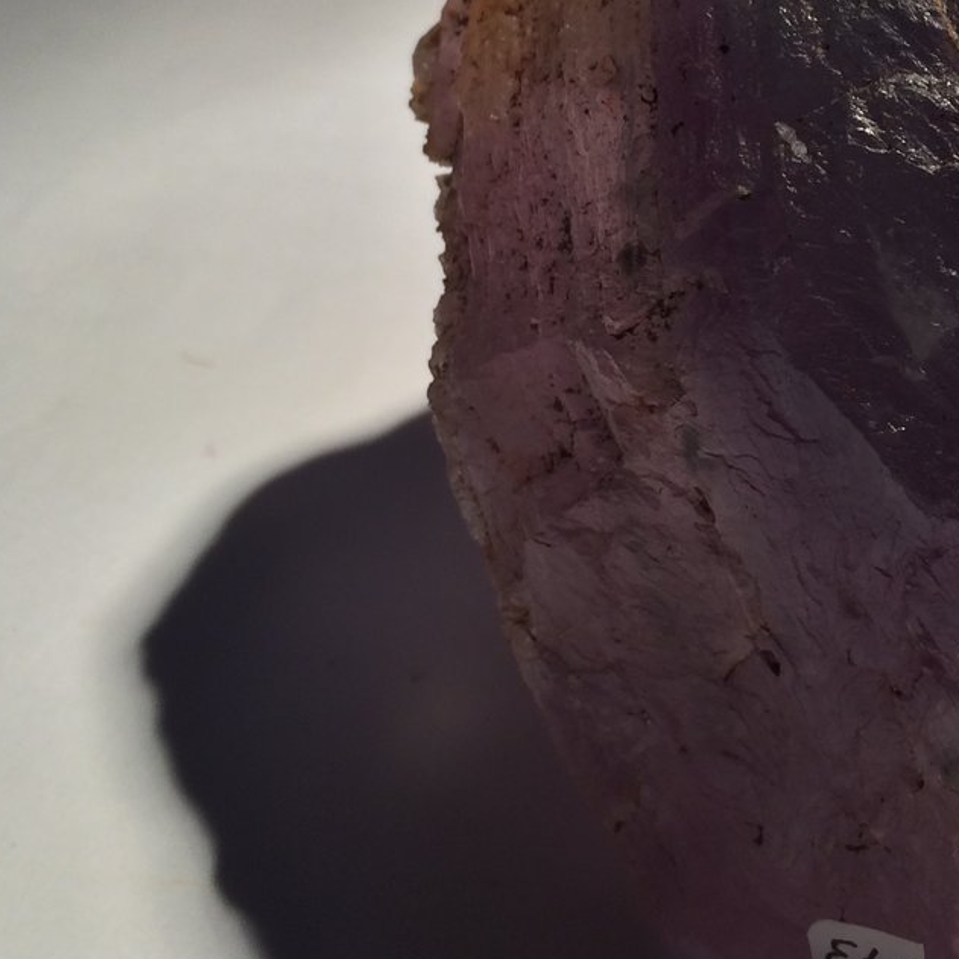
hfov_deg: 24.4
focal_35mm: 65
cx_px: 1100
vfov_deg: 26.0
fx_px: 2037
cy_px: 202
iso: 32
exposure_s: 1/60
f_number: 2.2
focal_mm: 4.15
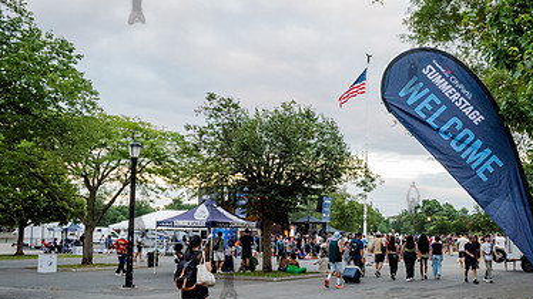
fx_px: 551
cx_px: 412
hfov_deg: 49.2
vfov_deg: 30.1
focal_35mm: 39
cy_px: 206
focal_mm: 24
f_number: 4.5
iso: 4000
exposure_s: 1/400
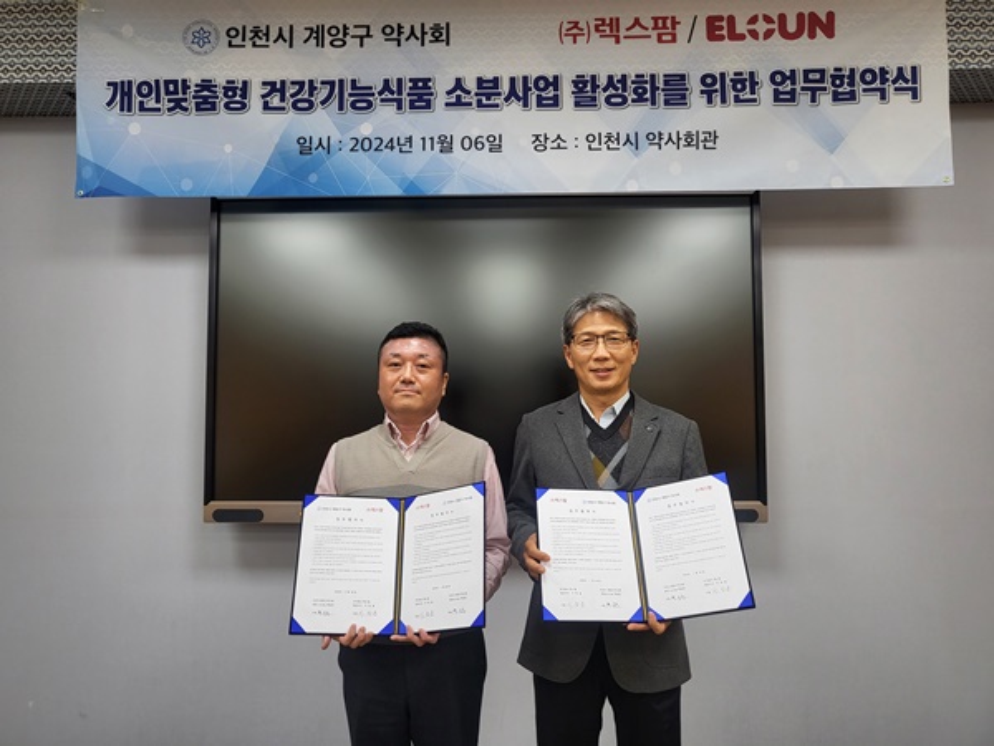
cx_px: 497
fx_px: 747
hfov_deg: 67.3
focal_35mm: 26
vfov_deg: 53.1
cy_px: 373
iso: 125
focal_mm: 4.25
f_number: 1.8
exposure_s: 1/120
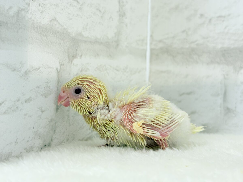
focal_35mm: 52
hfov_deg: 36.8
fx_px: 365
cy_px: 91
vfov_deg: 28.0
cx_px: 122
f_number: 1.6
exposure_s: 1/100
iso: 80
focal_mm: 5.96
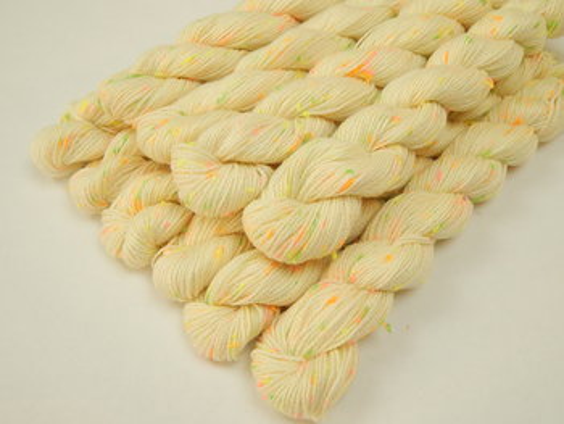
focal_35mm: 38
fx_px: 620
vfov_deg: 37.8
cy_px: 212
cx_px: 282
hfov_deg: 48.9
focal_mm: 6.8
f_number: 3.4
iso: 125
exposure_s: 1/30
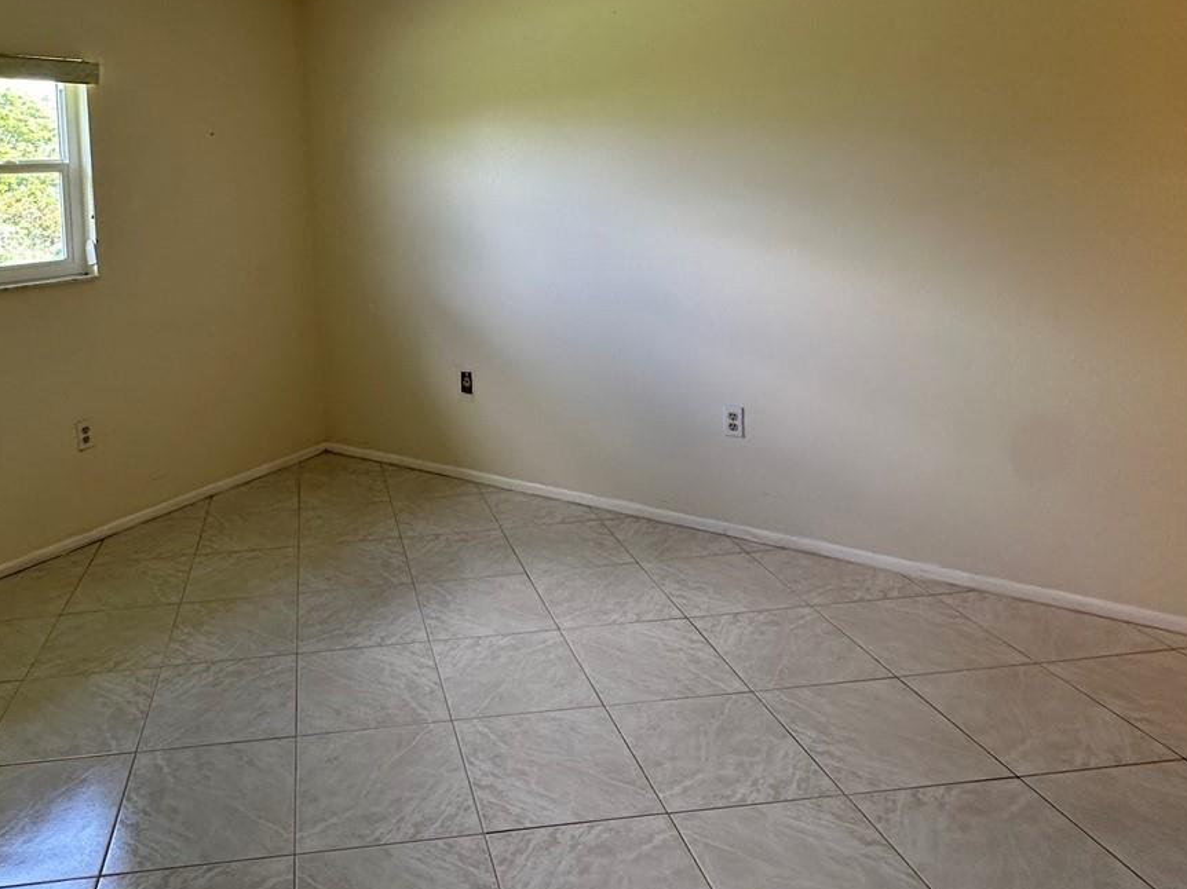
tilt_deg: -2.6
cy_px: 216
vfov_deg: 50.7
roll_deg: +2.8
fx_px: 891
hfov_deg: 65.0
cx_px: 369
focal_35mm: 26
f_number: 2.2
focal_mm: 2.22
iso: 160
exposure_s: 1/120
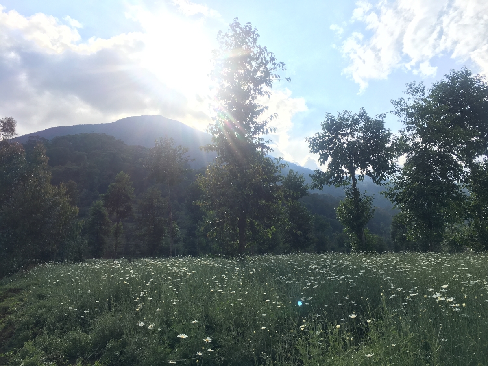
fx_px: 409
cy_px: 183
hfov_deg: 61.7
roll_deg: +4.6
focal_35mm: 29
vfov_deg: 48.2
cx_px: 244
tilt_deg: +13.4
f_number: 2.2
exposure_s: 1/1166
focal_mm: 4.15
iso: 25
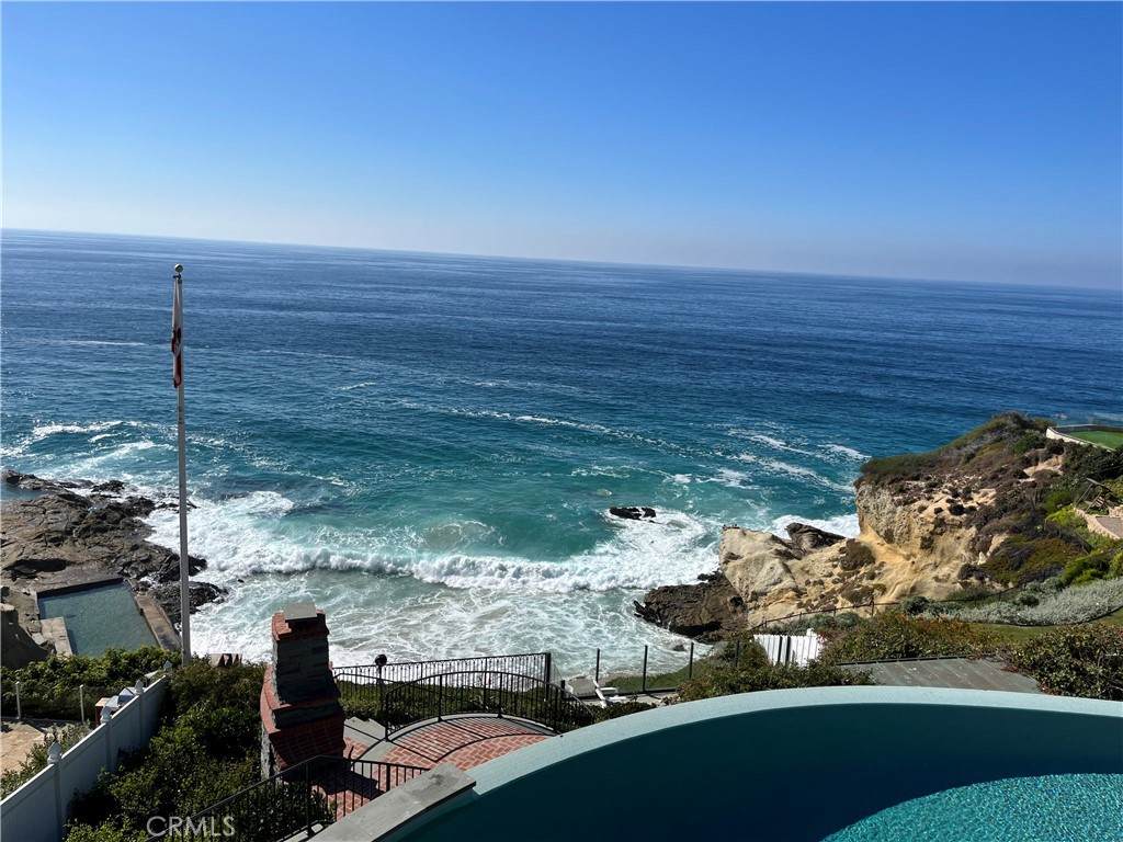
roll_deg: -2.7
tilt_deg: -11.4
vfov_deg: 53.1
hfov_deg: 67.3
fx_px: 843
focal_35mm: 26
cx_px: 562
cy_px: 421
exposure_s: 1/6173
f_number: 1.6
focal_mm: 5.1
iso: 50
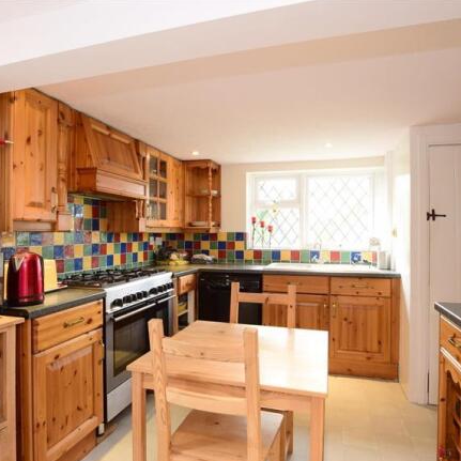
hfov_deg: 68.8
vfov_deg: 68.8
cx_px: 221
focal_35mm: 22
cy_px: 232
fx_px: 336
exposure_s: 1/8
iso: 200
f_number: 6.3
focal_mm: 11.5
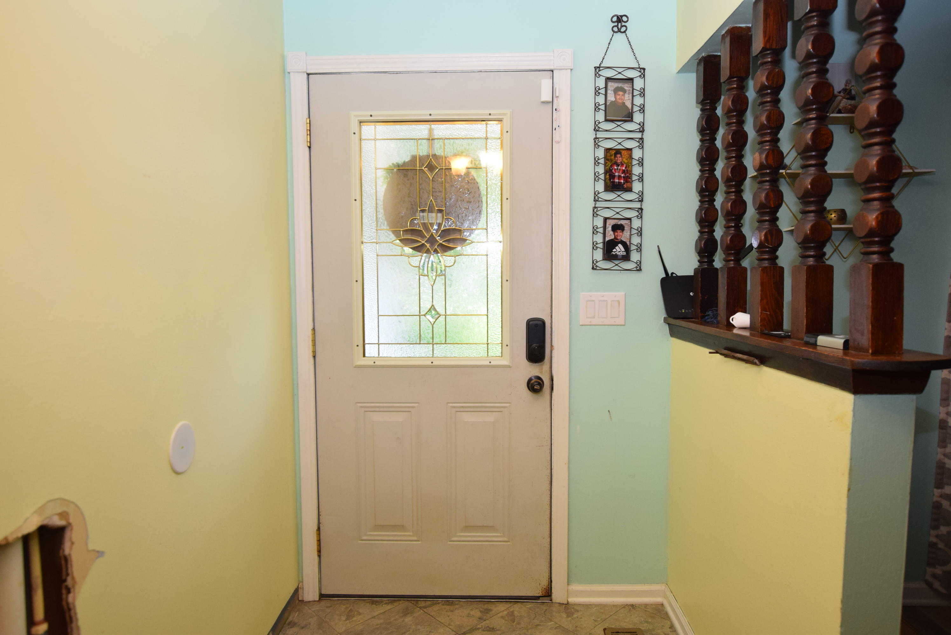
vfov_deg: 56.2
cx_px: 476
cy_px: 318
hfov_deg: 77.3
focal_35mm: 22
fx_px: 595
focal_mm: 15
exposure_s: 1/80
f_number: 4.5
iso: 800
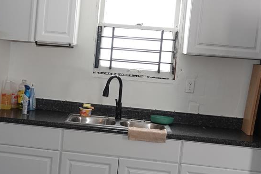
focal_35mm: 67
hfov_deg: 29.3
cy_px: 90
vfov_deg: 20.3
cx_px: 47
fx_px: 485
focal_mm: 13.31
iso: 320
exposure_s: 1/40
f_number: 3.2
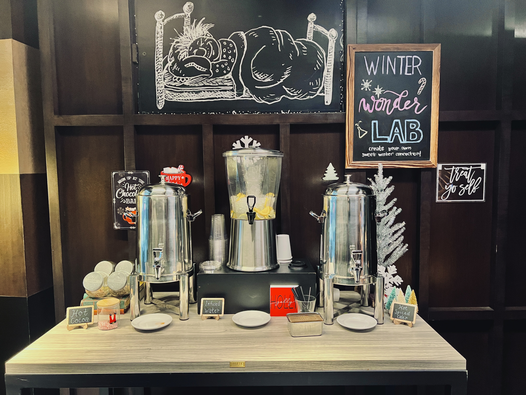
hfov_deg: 67.3
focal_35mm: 26
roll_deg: +1.4
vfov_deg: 53.1
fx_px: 395
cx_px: 263
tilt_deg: -5.7
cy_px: 198
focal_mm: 5.7
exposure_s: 1/40
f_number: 1.5
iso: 500
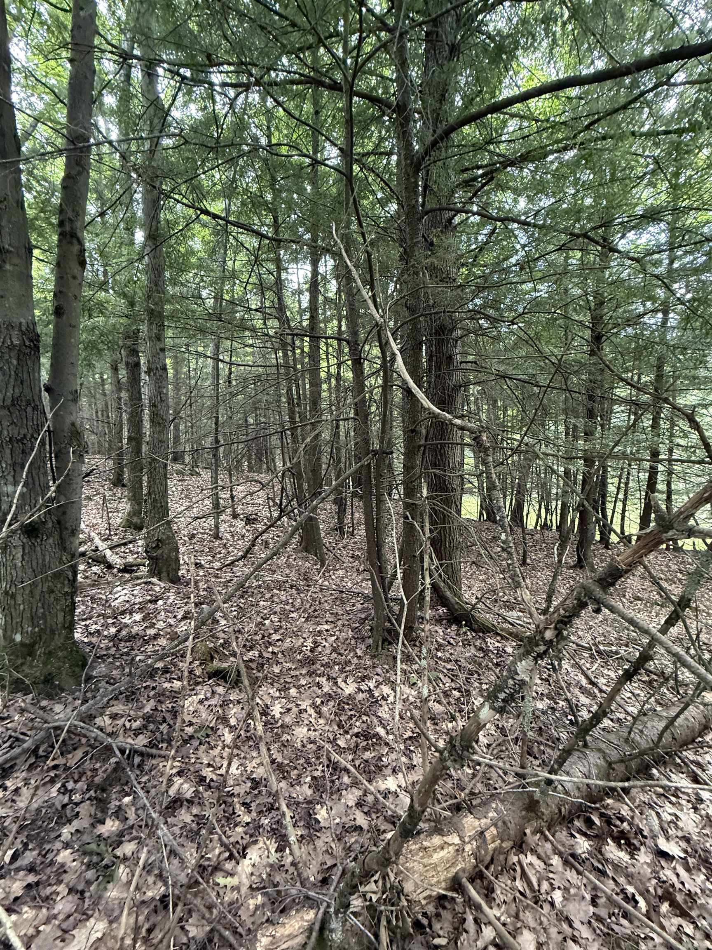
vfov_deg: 102.1
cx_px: 356
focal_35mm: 14
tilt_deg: -4.4
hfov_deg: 85.7
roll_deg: -0.4
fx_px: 384
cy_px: 475
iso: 640
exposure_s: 1/60
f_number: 2.2
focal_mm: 2.22
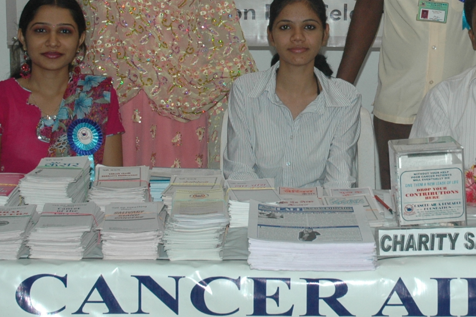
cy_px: 12
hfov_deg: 19.8
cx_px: 362
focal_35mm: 102
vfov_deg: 13.2
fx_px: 1350
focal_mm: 29
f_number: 5.6
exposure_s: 1/125
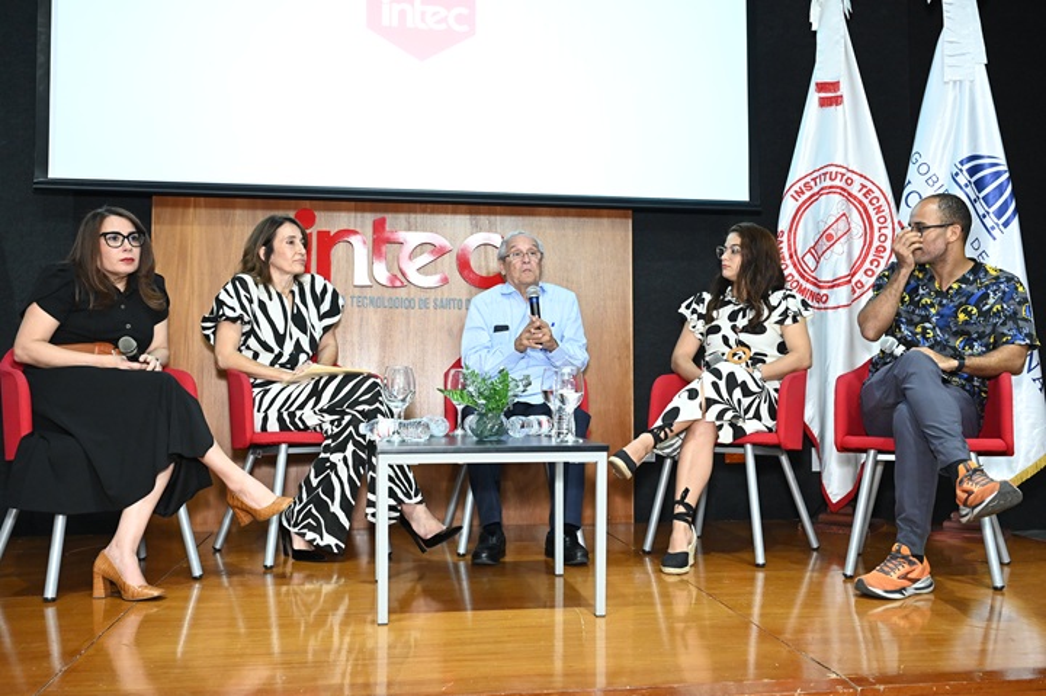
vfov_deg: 39.9
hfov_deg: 57.3
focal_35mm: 33
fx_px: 958
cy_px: 348
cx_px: 523
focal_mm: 33
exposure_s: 1/125
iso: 4000
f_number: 5.6
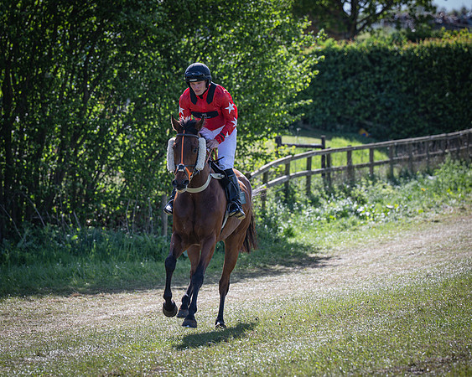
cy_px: 181
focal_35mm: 248
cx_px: 193
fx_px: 3469
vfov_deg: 6.2
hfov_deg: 7.8
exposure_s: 1/1250
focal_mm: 165
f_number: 4
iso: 400
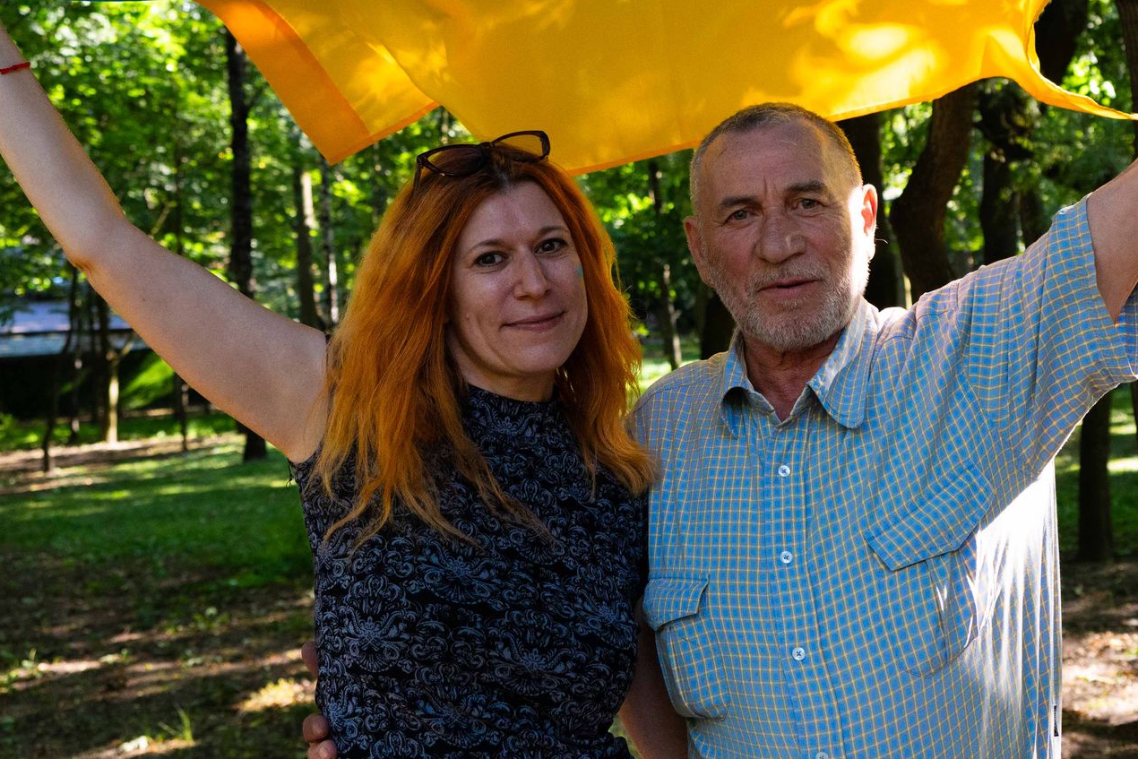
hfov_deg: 38.8
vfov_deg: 26.2
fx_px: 1612
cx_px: 667
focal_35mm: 51
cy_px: 216
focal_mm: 29.5
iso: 2000
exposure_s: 1/800
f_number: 4.5
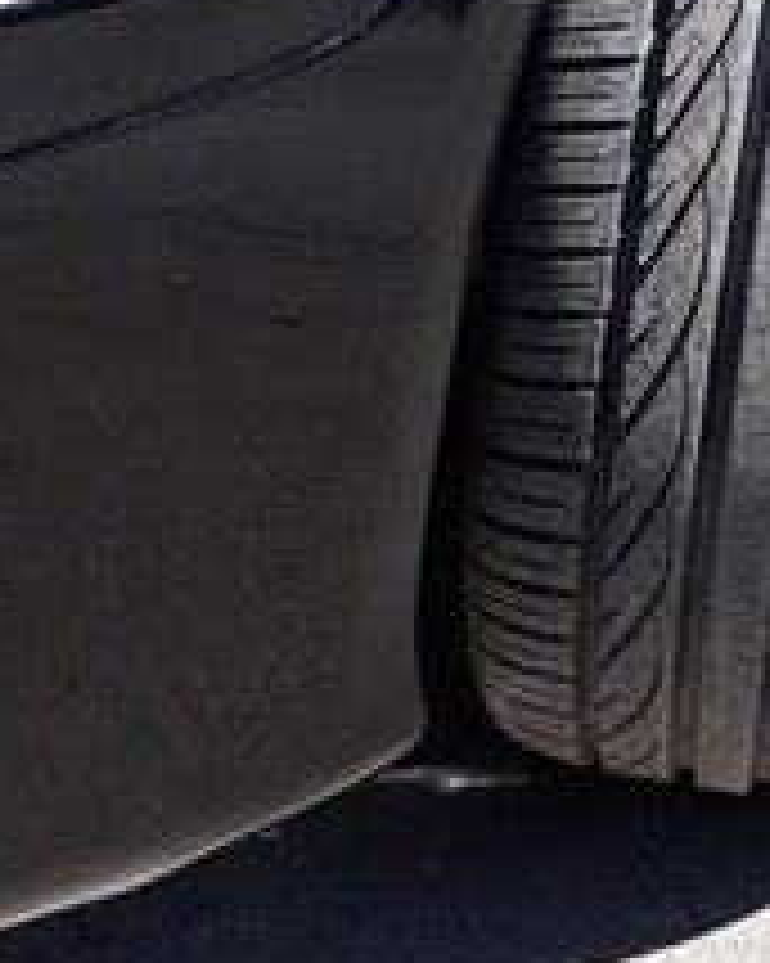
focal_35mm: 61
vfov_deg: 28.4
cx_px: 820
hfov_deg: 23.6
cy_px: -68
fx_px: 1739
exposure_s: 1/597
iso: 40
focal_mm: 3.6
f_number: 1.9
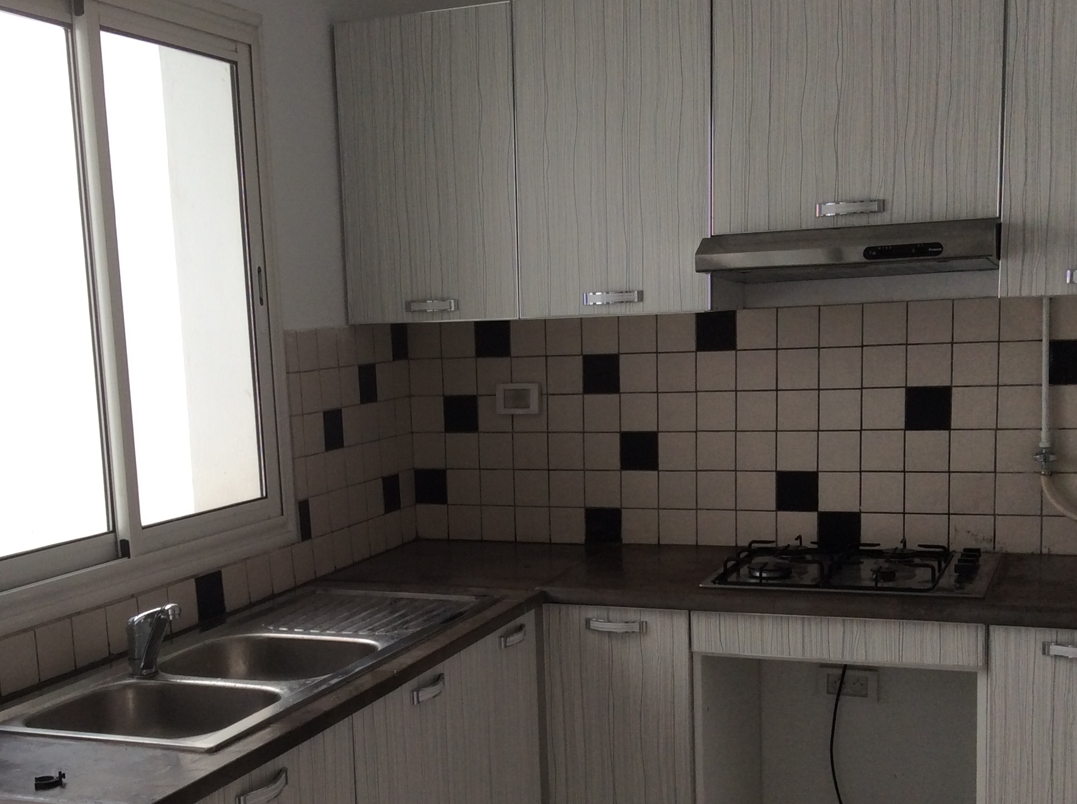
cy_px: 538
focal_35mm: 47
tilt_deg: -11.4
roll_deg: +4.1
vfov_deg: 30.6
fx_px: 1460
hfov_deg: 40.4
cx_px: 453
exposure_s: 1/33
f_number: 2.4
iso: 40
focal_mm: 3.3
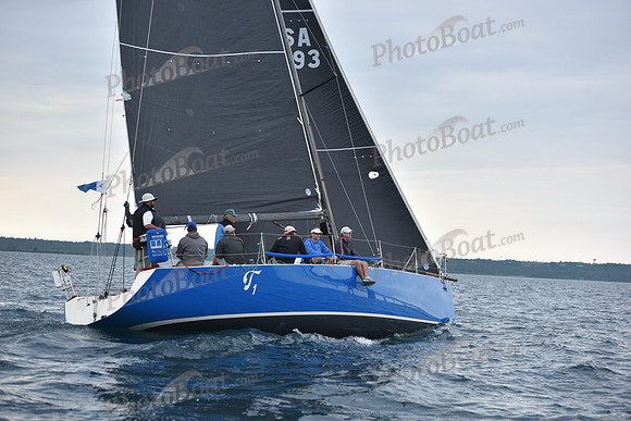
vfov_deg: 19.5
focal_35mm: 70
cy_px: 210
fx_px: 1227
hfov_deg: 28.8
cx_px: 316
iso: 400
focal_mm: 70
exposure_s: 1/800
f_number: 3.5
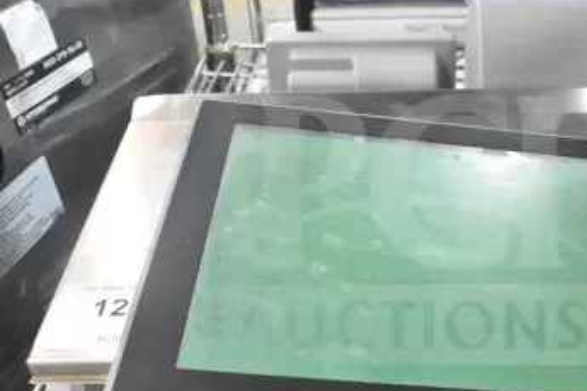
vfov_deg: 25.5
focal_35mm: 53
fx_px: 864
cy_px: 230
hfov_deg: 37.0
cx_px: 410
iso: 6400
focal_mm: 20
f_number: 6.3
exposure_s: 1/160
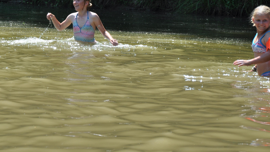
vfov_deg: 5.8
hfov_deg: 10.4
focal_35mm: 208
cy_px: 25
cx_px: 85
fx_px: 1488
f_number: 8
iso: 200
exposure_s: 1/250
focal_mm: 85
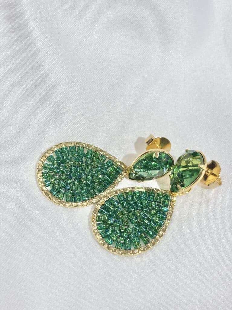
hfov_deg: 28.0
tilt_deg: -47.7
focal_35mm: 52
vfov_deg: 36.8
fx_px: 465
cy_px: 155
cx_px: 116
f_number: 1.6
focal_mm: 5.96
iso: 32
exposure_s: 1/273
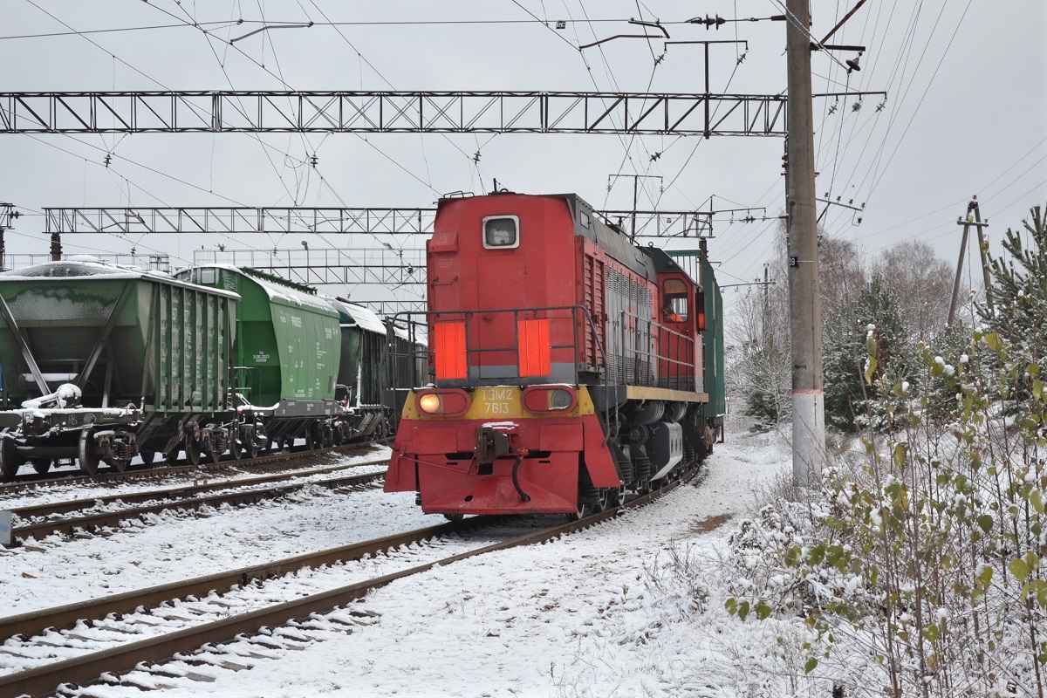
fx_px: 1963
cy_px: 349
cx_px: 524
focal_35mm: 68
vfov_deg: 20.2
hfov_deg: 29.9
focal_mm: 45
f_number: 5.6
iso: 200
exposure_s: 1/125
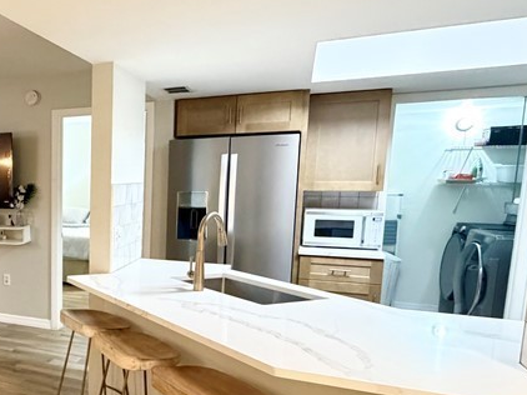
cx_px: 1
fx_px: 517
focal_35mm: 34
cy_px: 249
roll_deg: +0.4
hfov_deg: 45.6
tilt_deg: -8.1
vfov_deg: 41.4
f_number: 2.2
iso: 800
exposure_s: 1/60
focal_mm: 2.22
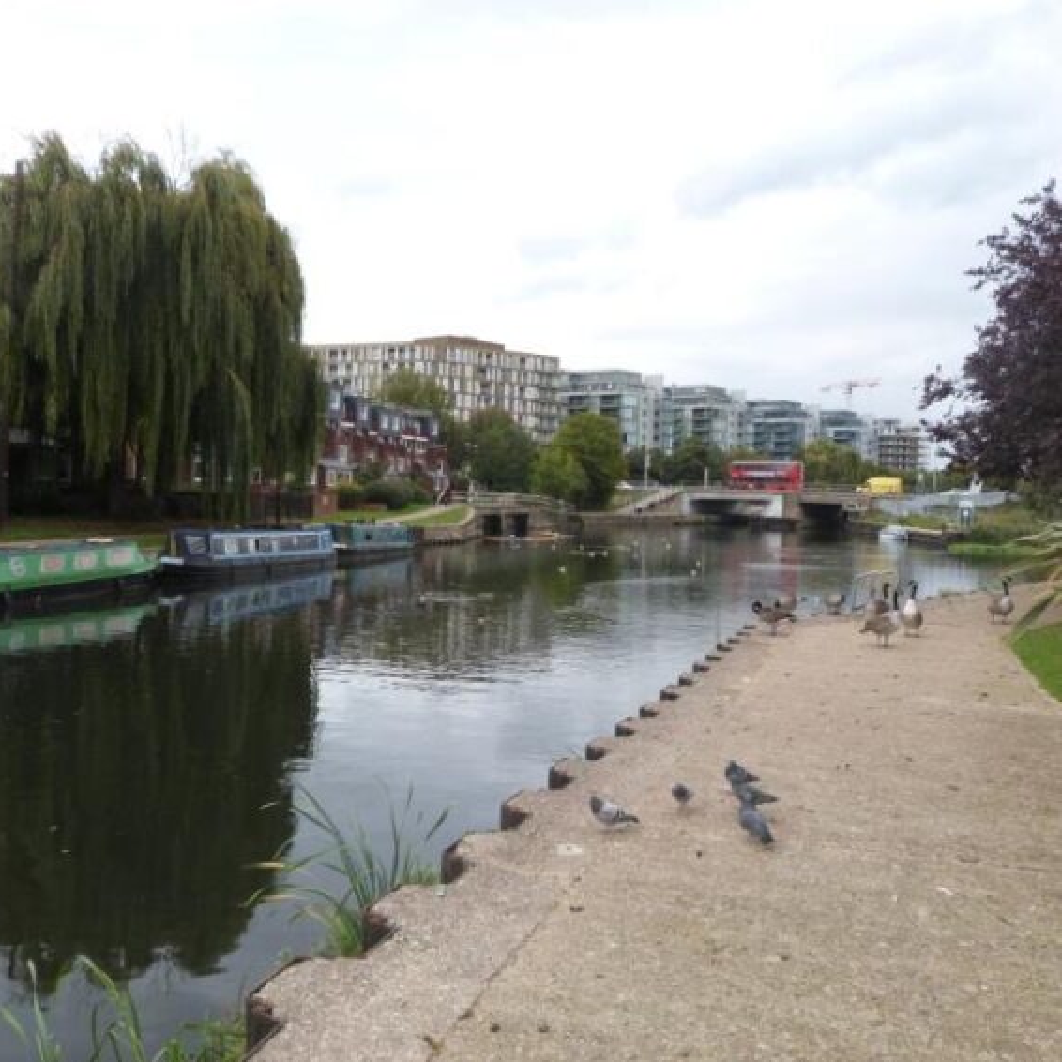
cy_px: 535
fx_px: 1041
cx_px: 492
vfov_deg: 54.0
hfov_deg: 54.0
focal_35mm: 30
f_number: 4
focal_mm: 4.5
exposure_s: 1/160
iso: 100
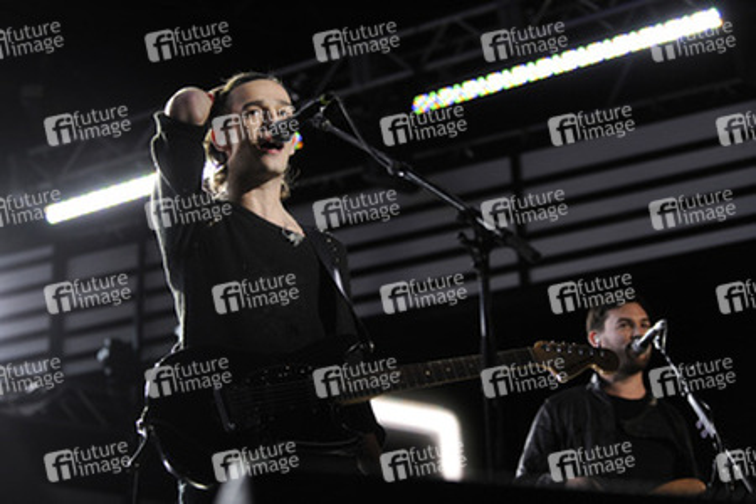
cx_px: 378
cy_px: 252
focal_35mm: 70
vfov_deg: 19.5
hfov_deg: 28.8
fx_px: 1470
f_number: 2.8
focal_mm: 70
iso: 1250
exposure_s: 1/400
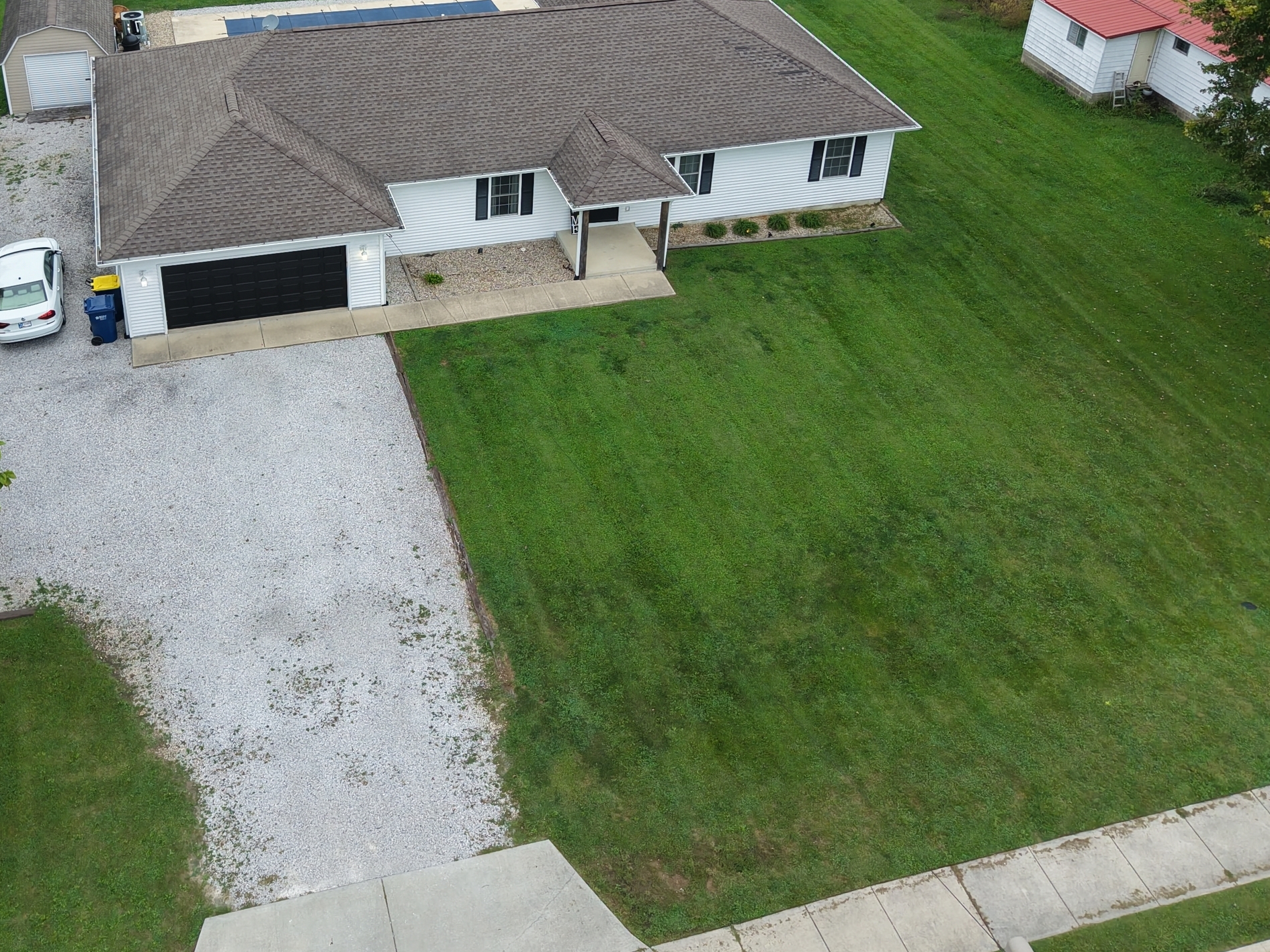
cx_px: 472
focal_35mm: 39
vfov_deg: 35.9
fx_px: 1431
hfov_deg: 47.4
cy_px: 219
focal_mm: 8.67
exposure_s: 1/80
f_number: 1.8
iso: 100
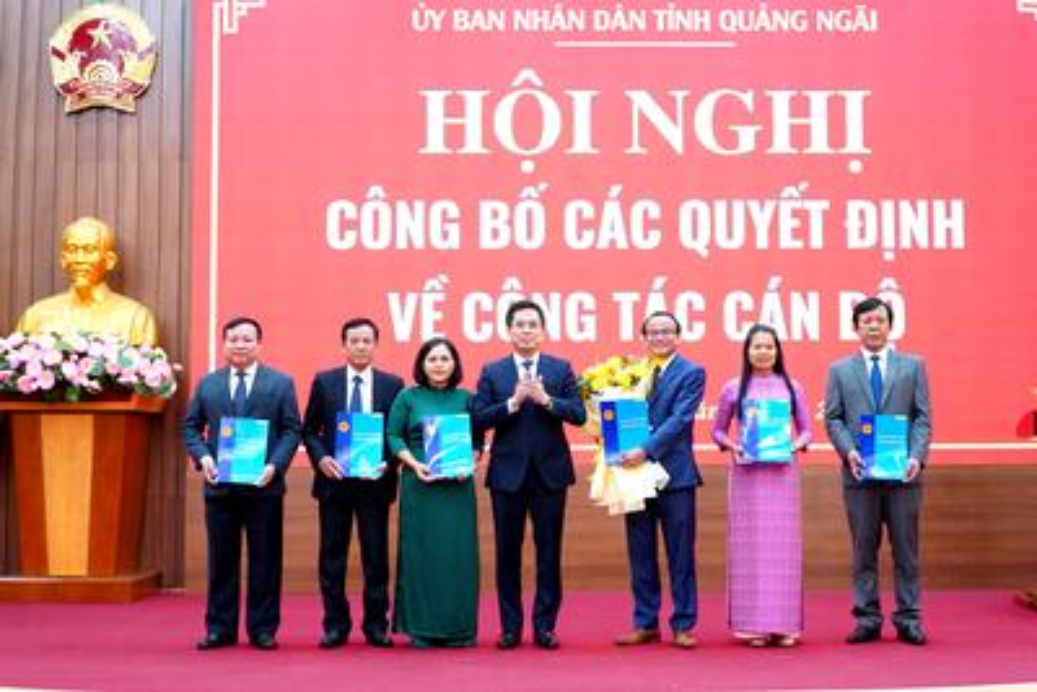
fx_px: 1081
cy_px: 346
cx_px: 518
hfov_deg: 51.3
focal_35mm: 38
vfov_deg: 35.5
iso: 400
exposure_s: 1/25
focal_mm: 25
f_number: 4
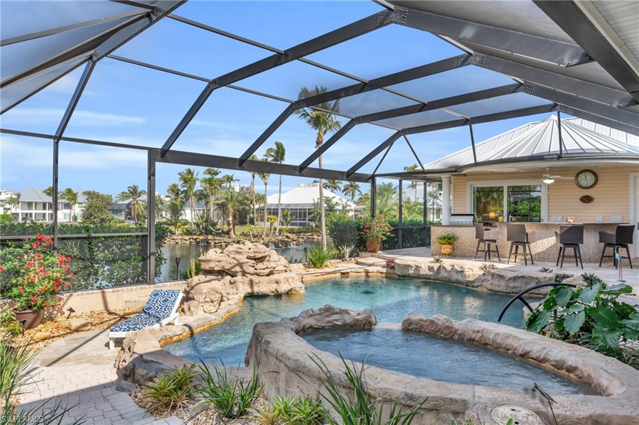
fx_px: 408
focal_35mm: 23
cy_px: 212
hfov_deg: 76.1
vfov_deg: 55.0
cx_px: 320
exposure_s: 1/160
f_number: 9
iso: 200
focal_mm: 23
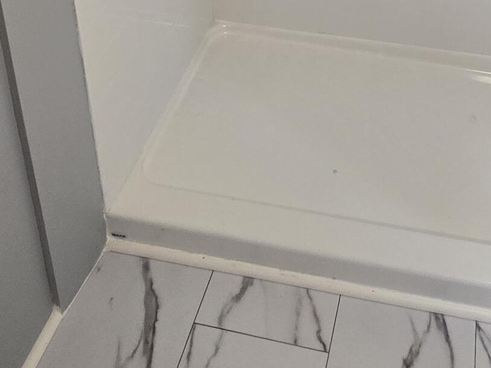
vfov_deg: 23.5
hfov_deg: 39.3
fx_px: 681
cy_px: -198
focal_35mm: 48
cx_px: 316
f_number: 2.2
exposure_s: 1/60
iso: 100
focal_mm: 2.2
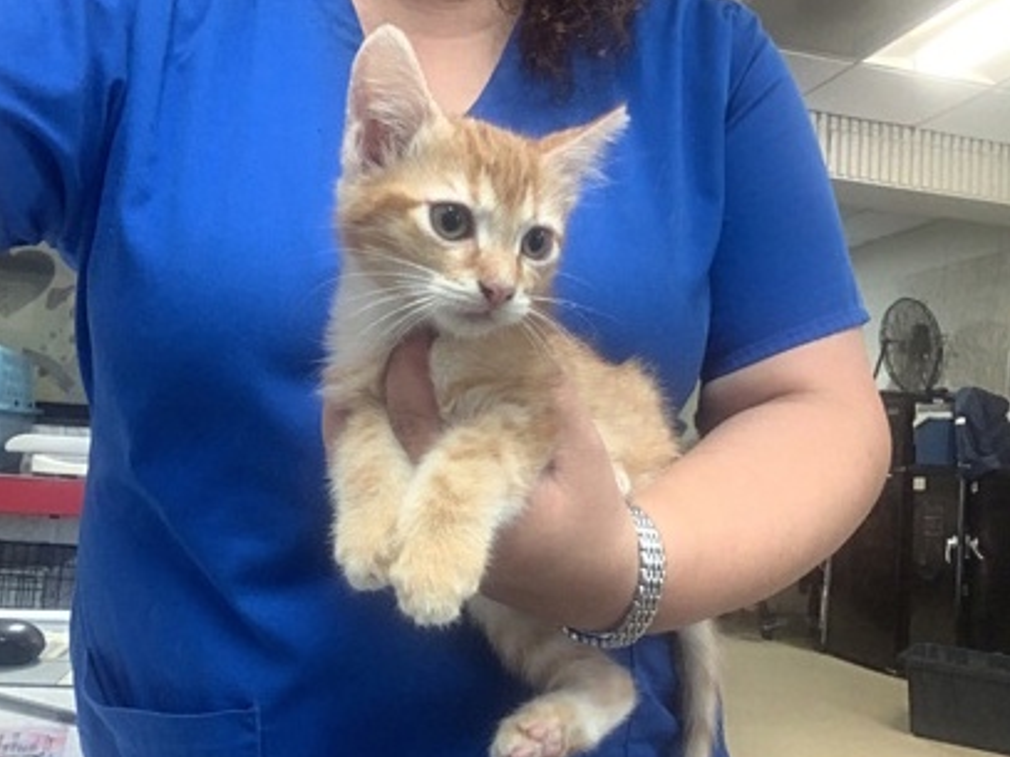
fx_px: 933
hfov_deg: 56.8
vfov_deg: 44.1
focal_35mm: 32
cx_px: 501
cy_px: 381
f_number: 2.4
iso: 250
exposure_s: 1/60
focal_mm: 2.15
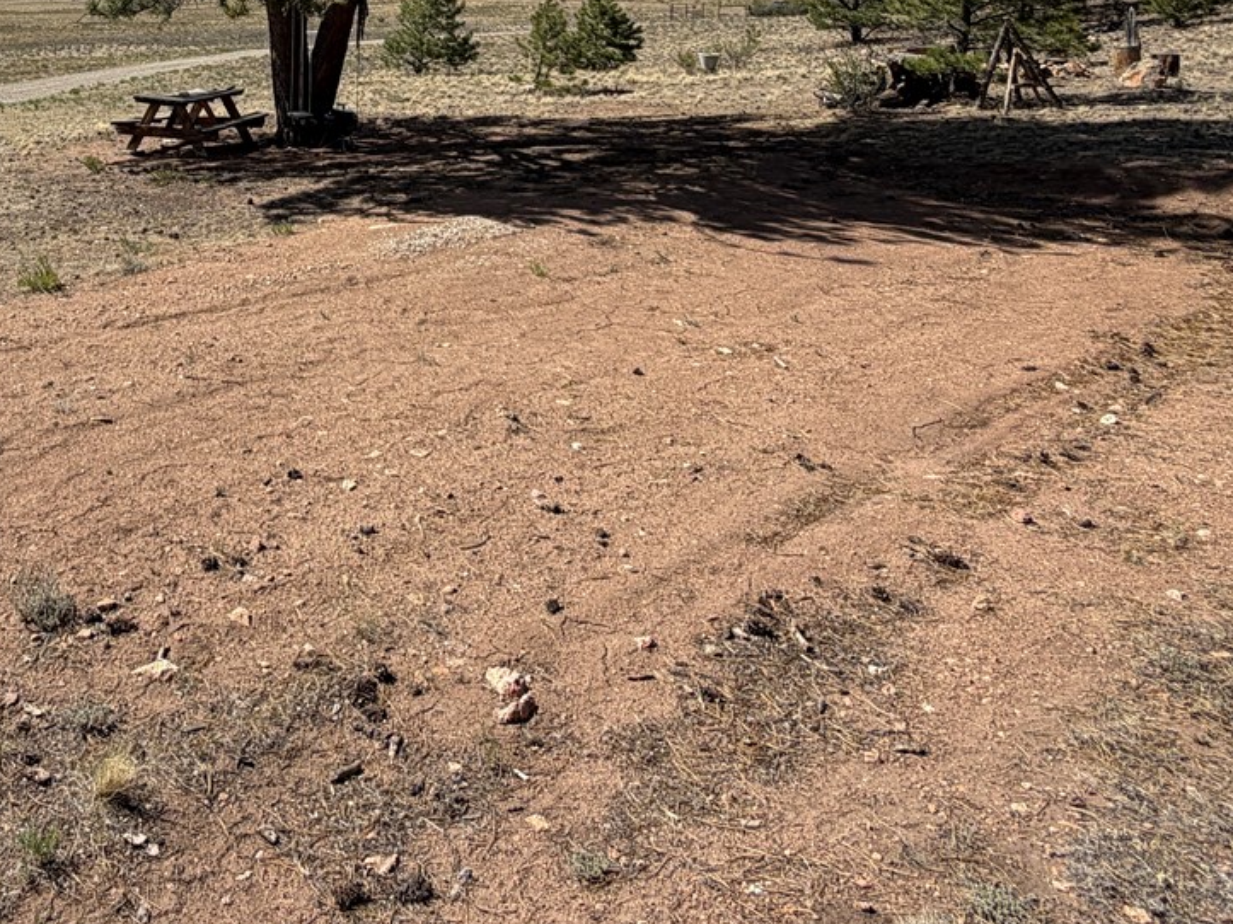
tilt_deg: +0.7
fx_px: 1104
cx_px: 281
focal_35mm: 31
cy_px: -48
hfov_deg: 55.1
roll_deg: -2.7
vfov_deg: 38.9
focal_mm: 2.22
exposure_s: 1/1145
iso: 20
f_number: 2.2
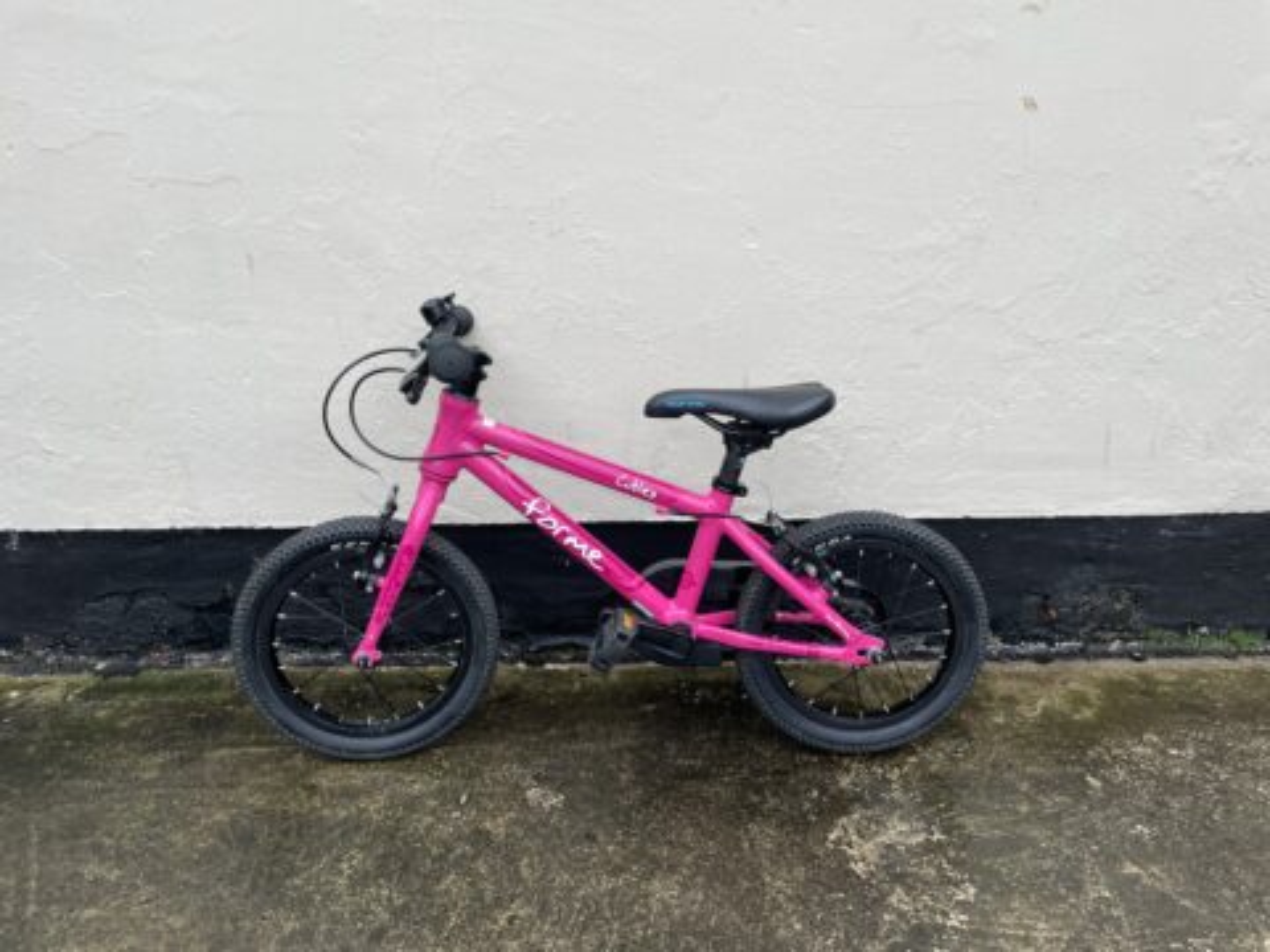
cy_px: 476
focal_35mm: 26
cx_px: 635
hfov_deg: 67.3
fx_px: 954
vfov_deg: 53.1
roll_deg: +1.2
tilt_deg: -16.5
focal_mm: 4.2
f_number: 1.6
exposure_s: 1/121
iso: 64
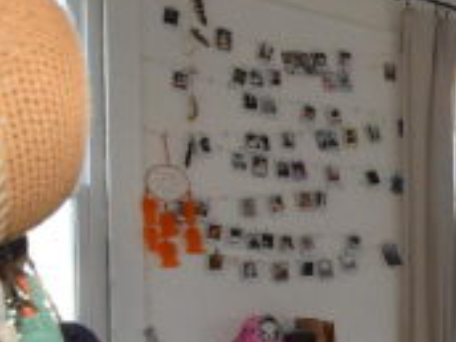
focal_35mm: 63
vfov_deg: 22.8
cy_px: 292
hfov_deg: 21.5
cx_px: 798
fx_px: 830
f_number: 5
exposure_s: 1/100
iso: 800
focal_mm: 10
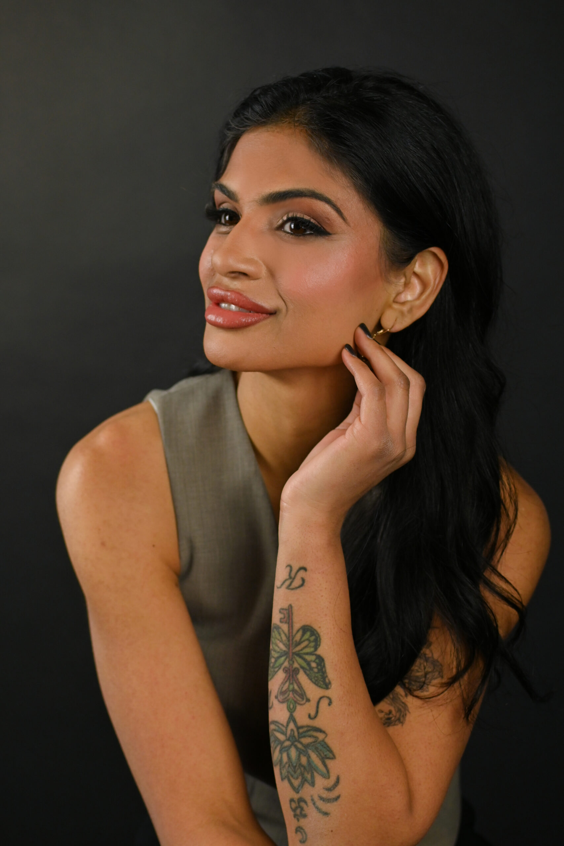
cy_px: 423
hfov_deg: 25.8
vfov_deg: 37.8
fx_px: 1233
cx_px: 282
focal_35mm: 52
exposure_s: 1/250
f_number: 3.2
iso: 400
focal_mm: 35
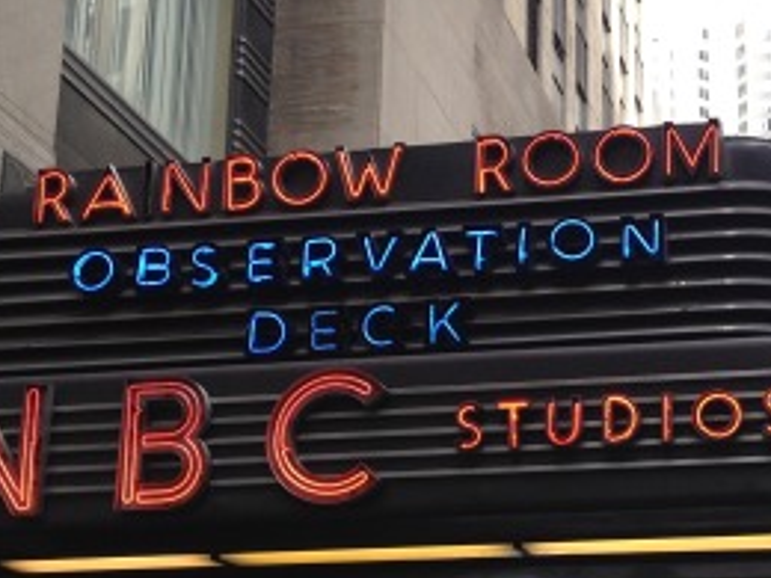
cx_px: 596
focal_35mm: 86
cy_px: 356
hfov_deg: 22.5
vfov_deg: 17.1
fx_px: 1915
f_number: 2.4
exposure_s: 1/255
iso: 50
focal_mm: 4.28
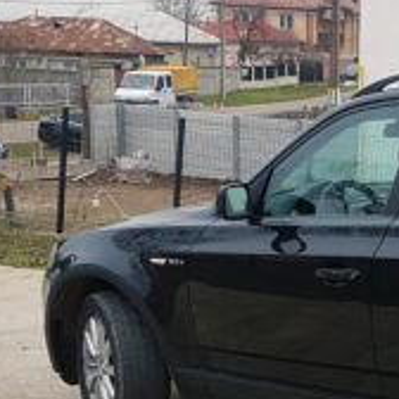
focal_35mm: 82
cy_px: 306
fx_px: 1069
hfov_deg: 18.8
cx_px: 589
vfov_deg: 20.9
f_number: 1.7
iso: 40
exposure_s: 1/179
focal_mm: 4.2
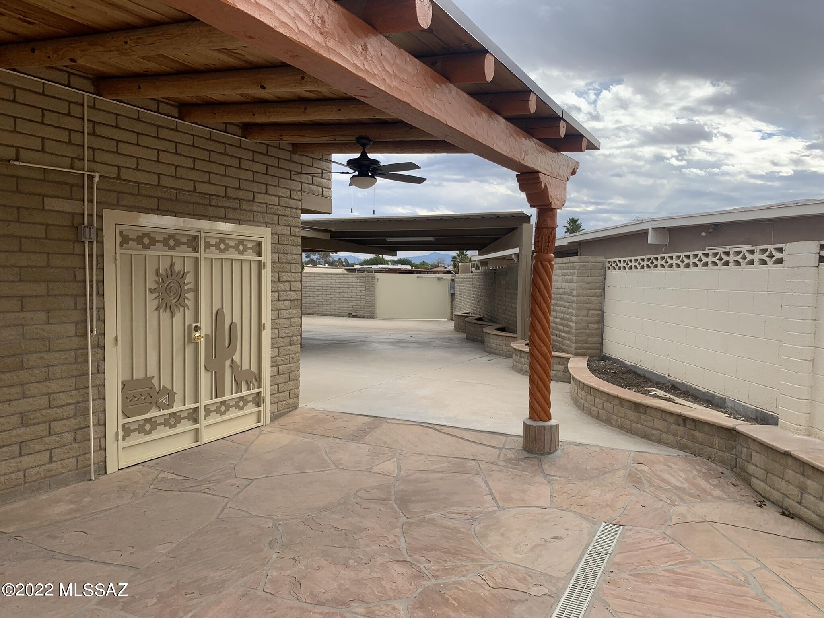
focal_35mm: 26
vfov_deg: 53.1
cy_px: 309
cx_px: 412
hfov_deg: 67.3
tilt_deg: -2.5
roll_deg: -1.7
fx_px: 619
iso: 25
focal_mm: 4.25
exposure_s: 1/1447
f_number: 1.8
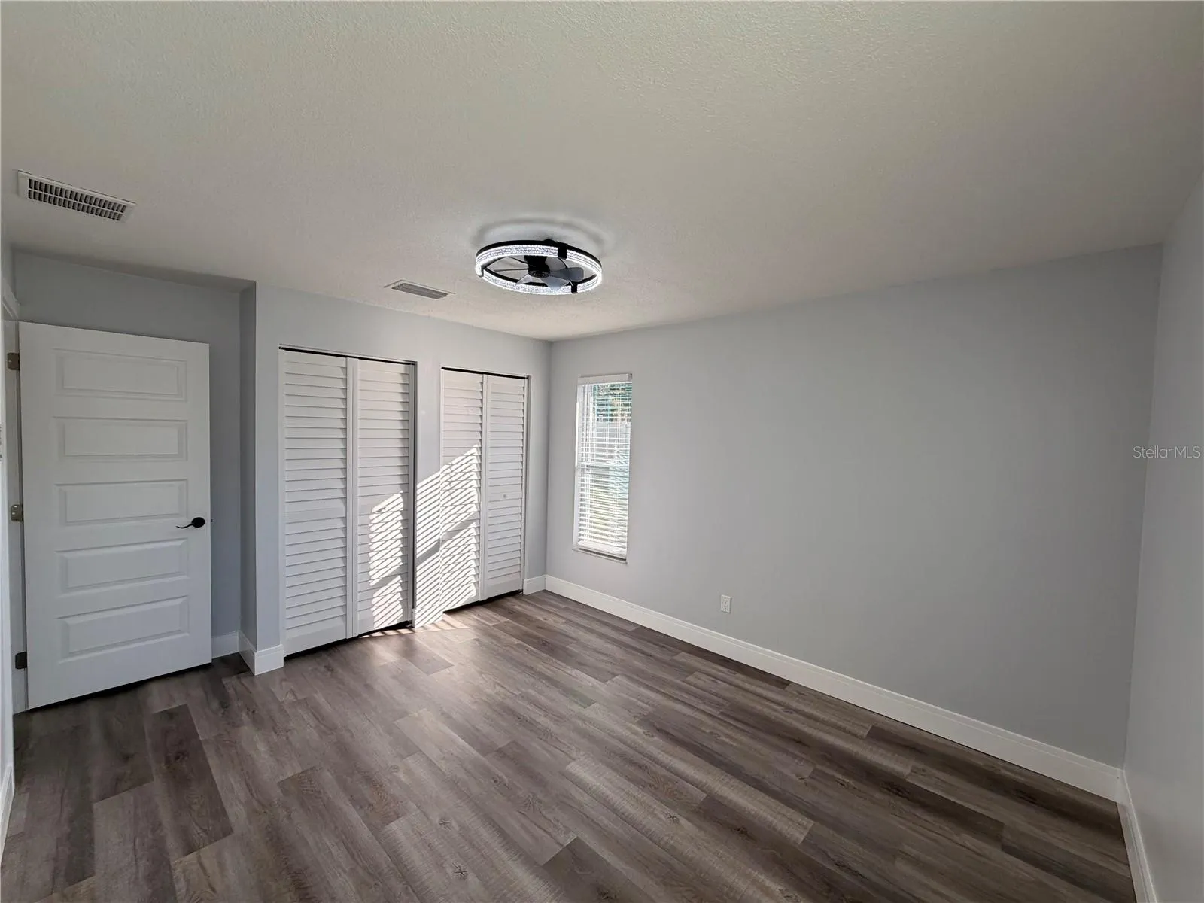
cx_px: 602
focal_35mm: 14
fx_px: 487
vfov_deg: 85.7
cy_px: 452
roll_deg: -1.2
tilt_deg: -3.3
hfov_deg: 102.1
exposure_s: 1/126
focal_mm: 2.22
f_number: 2.2
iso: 40
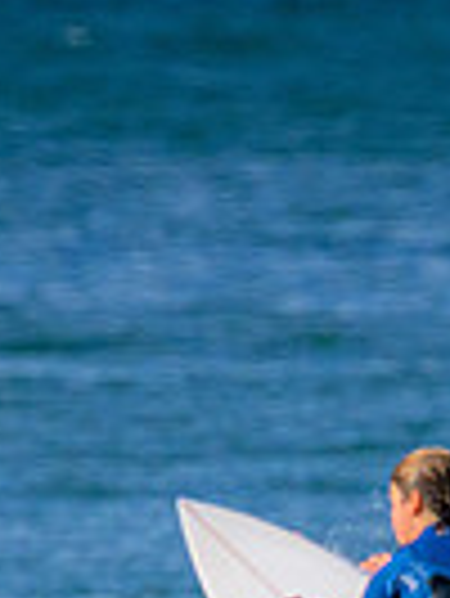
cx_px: 578
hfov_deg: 0.4
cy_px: 935
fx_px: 71904
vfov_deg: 0.5
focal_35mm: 4155
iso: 1800
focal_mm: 800
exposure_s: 1/1250
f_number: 11
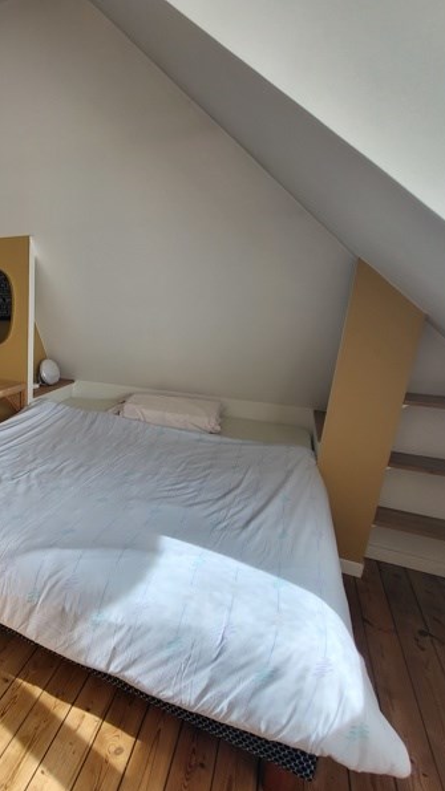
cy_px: 397
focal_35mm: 19
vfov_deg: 89.6
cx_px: 19
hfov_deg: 49.6
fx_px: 399
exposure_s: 1/50
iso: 40
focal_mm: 1.74
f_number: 2.2
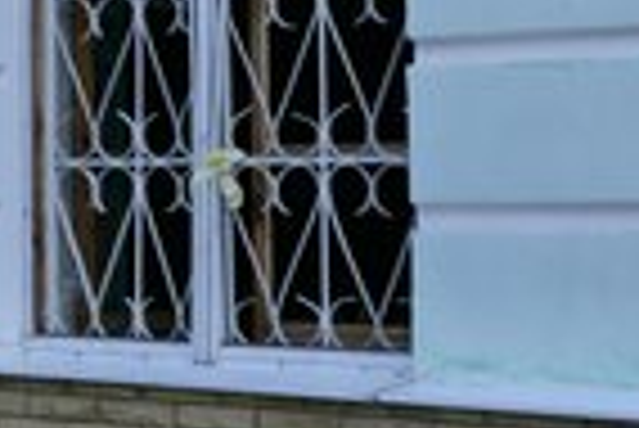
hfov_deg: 15.8
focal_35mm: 124
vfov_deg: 10.9
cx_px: -166
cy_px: -97
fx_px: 2203
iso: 400
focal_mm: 16
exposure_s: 1/2500
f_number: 3.2
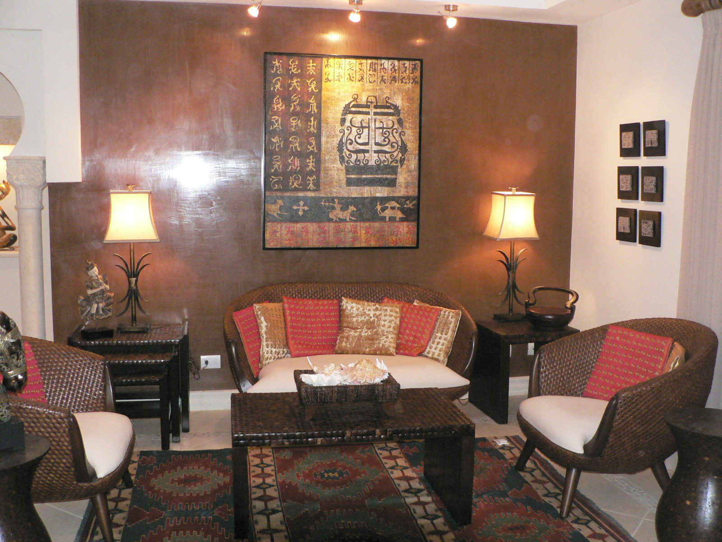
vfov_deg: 39.7
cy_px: 271
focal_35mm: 36
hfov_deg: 51.4
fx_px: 751
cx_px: 361
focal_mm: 6
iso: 400
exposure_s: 1/60
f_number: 2.8
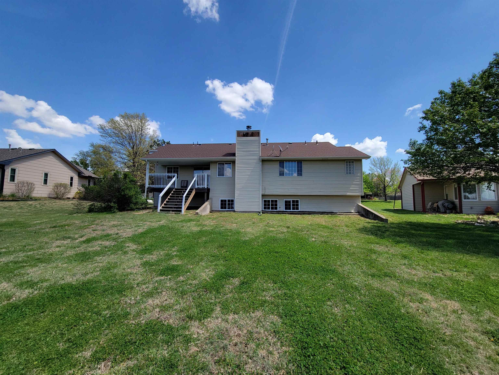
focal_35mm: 13
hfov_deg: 106.2
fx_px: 187
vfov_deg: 89.9
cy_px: 188
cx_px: 250
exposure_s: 1/1189
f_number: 2.2
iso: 50
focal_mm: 2.2
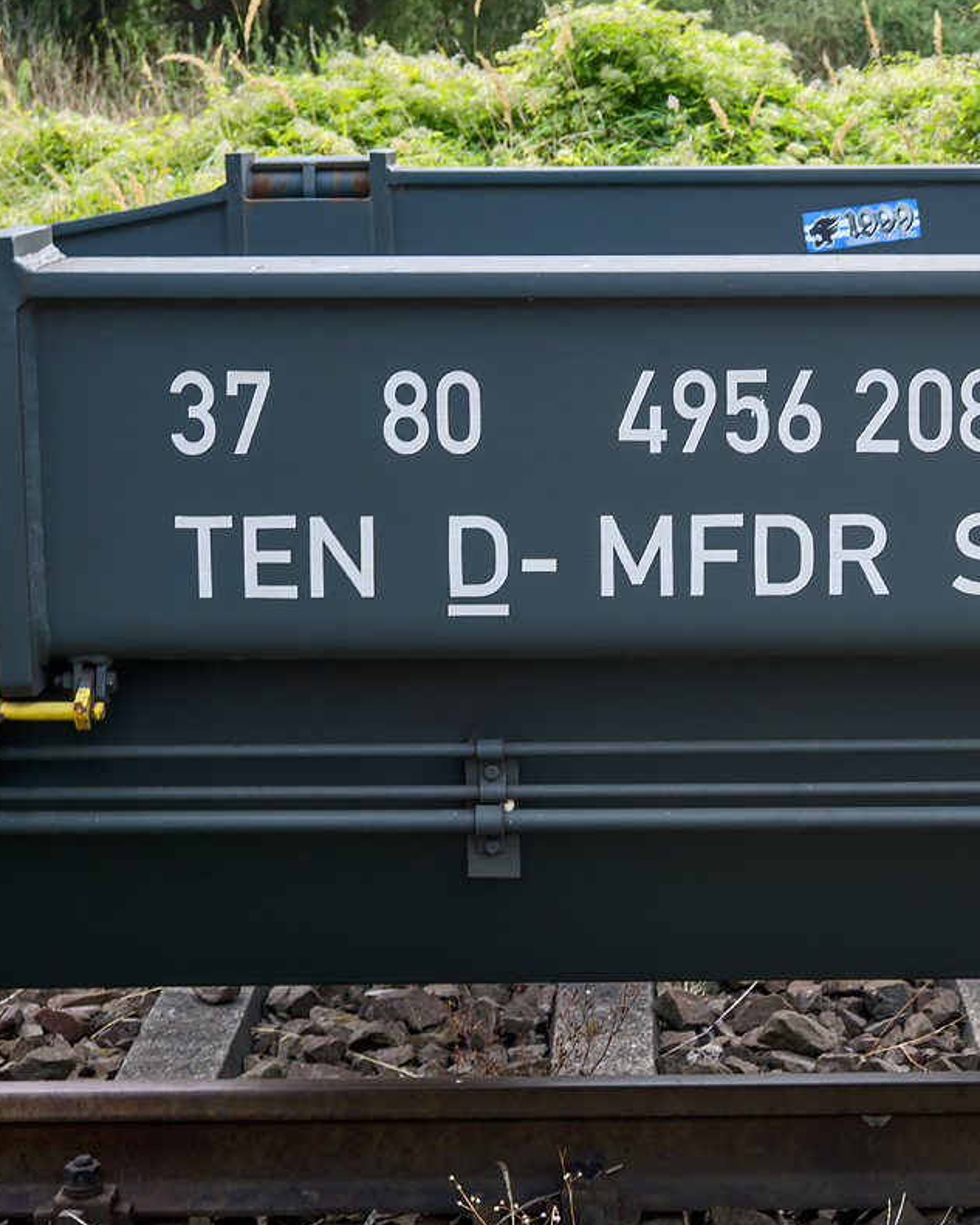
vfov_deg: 25.5
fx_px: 2708
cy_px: 612
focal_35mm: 75
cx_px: 844
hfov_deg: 20.2
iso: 200
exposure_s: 1/60
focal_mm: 35
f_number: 8
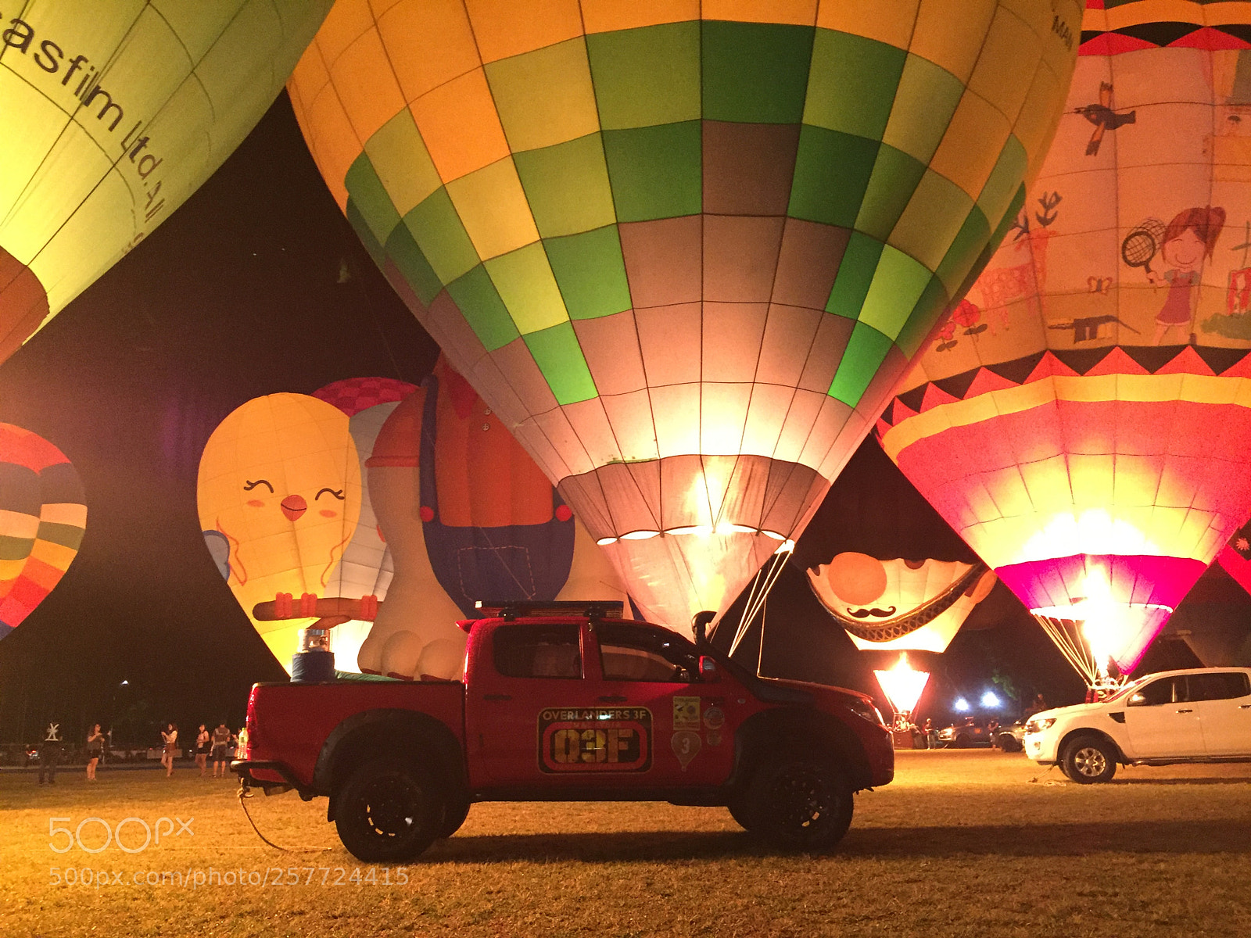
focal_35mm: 29
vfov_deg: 48.2
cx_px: 626
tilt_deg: +14.7
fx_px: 1048
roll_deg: +0.3
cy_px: 469
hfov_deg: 61.7
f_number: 2.2
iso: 250
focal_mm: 4.15
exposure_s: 1/20
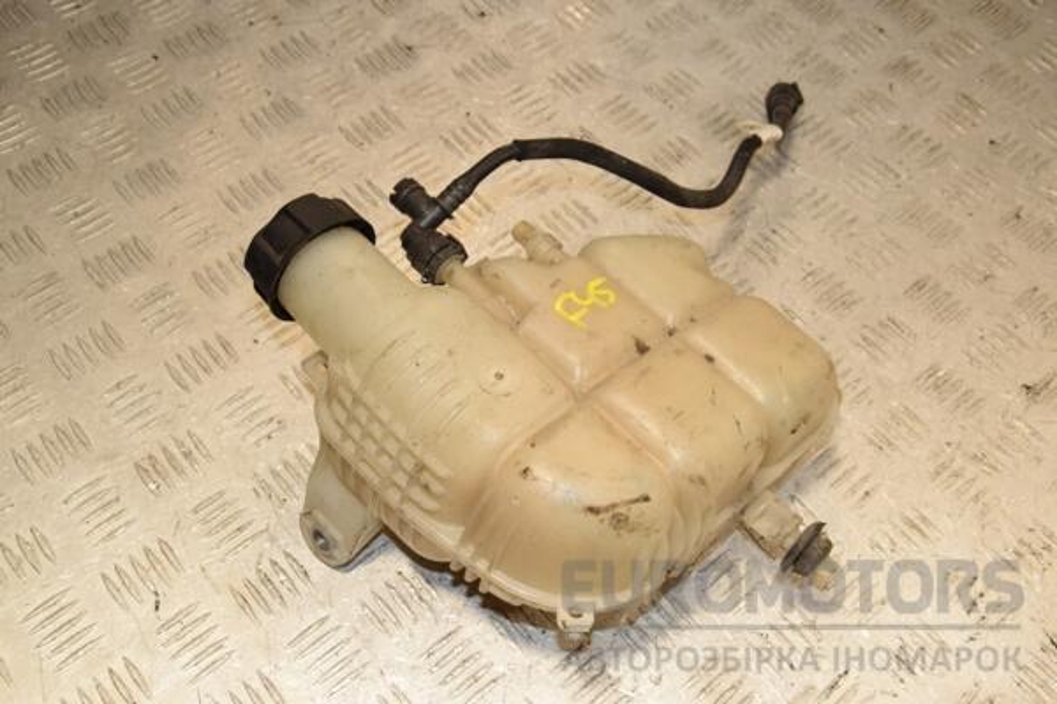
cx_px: 528
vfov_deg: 34.2
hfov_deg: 49.6
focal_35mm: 39
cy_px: 352
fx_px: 1145
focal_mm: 26
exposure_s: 1/200
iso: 800
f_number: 7.1
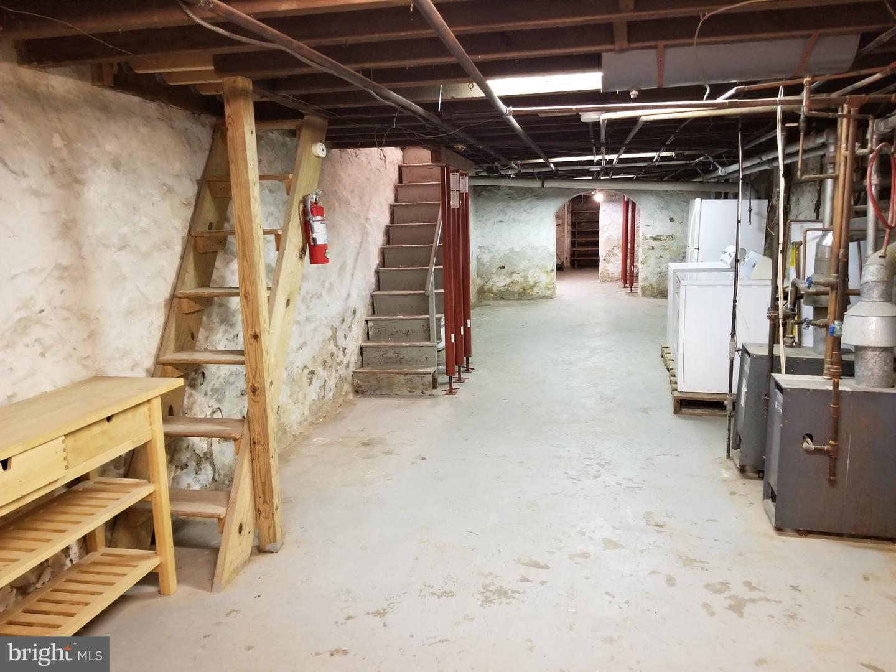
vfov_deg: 53.1
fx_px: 673
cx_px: 448
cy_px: 336
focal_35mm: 26
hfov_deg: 67.3
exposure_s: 1/17
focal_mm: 4.3
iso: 250
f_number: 1.7
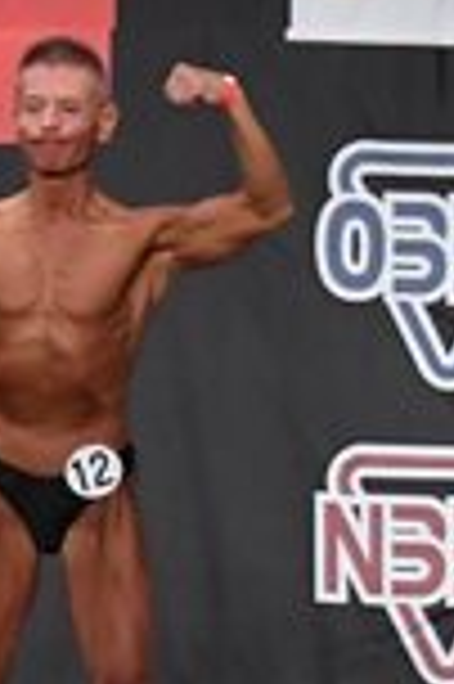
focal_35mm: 444
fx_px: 8418
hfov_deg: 3.0
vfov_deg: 4.6
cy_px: 351
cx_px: -919
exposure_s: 1/400
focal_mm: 58
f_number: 5.6
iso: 5000
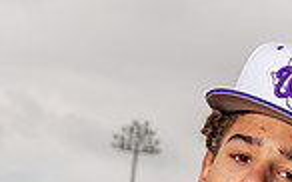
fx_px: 1749
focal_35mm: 220
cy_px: 416
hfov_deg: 9.5
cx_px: 252
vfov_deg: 5.8
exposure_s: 1/200
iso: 100
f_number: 8
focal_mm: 70
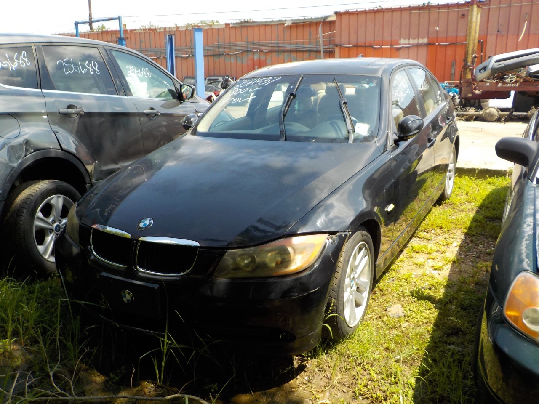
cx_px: 270
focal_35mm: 30
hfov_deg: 60.0
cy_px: 202
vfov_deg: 46.8
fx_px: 467
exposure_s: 1/500
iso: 125
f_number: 3.3
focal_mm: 4.1
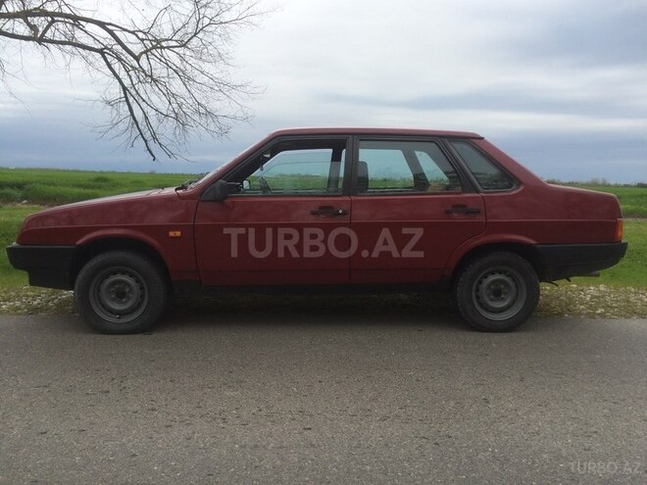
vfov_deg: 48.2
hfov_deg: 61.7
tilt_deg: -5.0
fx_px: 542
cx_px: 324
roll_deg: -1.1
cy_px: 242
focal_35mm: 29
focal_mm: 4.15
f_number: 2.2
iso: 32
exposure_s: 1/933
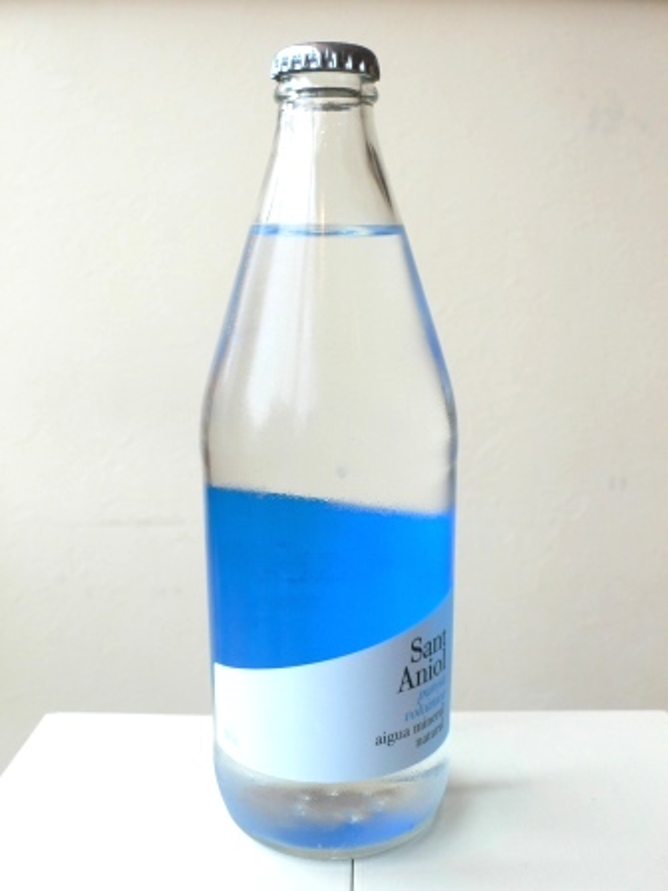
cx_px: 334
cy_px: 446
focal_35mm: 34
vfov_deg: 54.0
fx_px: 875
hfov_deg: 41.8
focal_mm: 6.3
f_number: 2.8
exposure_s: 1/40
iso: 80
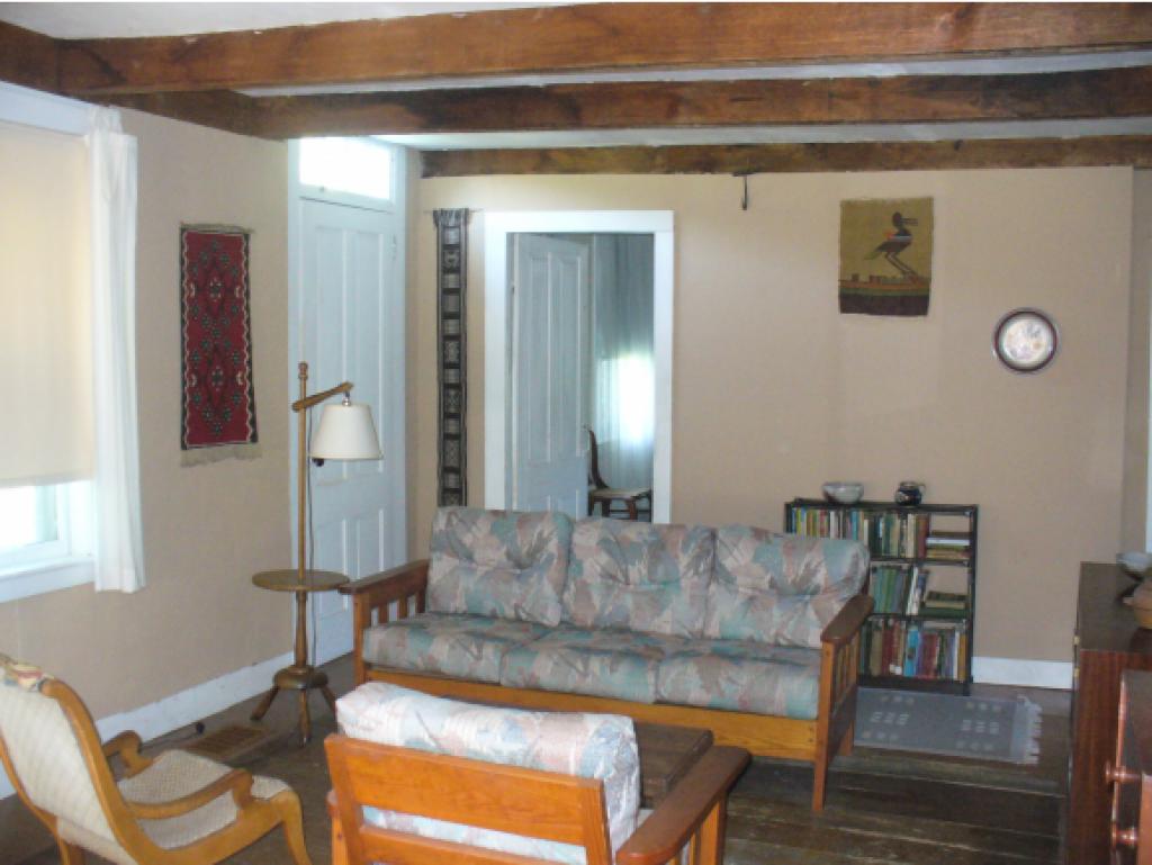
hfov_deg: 50.1
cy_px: 432
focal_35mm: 37
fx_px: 1232
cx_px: 576
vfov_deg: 38.7
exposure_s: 1/30
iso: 400
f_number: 2.8
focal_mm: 6.1
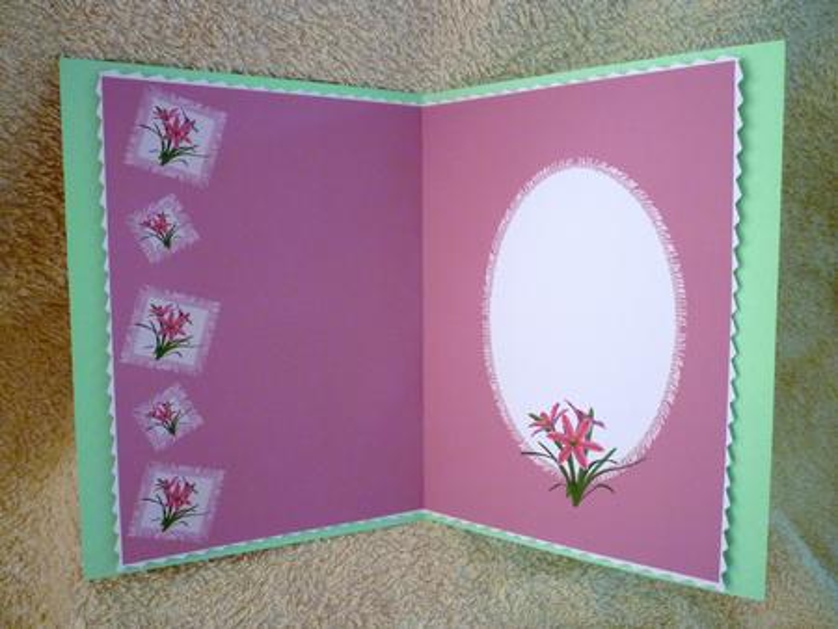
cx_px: 419
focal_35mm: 29
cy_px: 314
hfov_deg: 61.6
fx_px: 702
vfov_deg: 48.3
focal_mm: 5.2
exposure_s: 1/15
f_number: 3.3
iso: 400
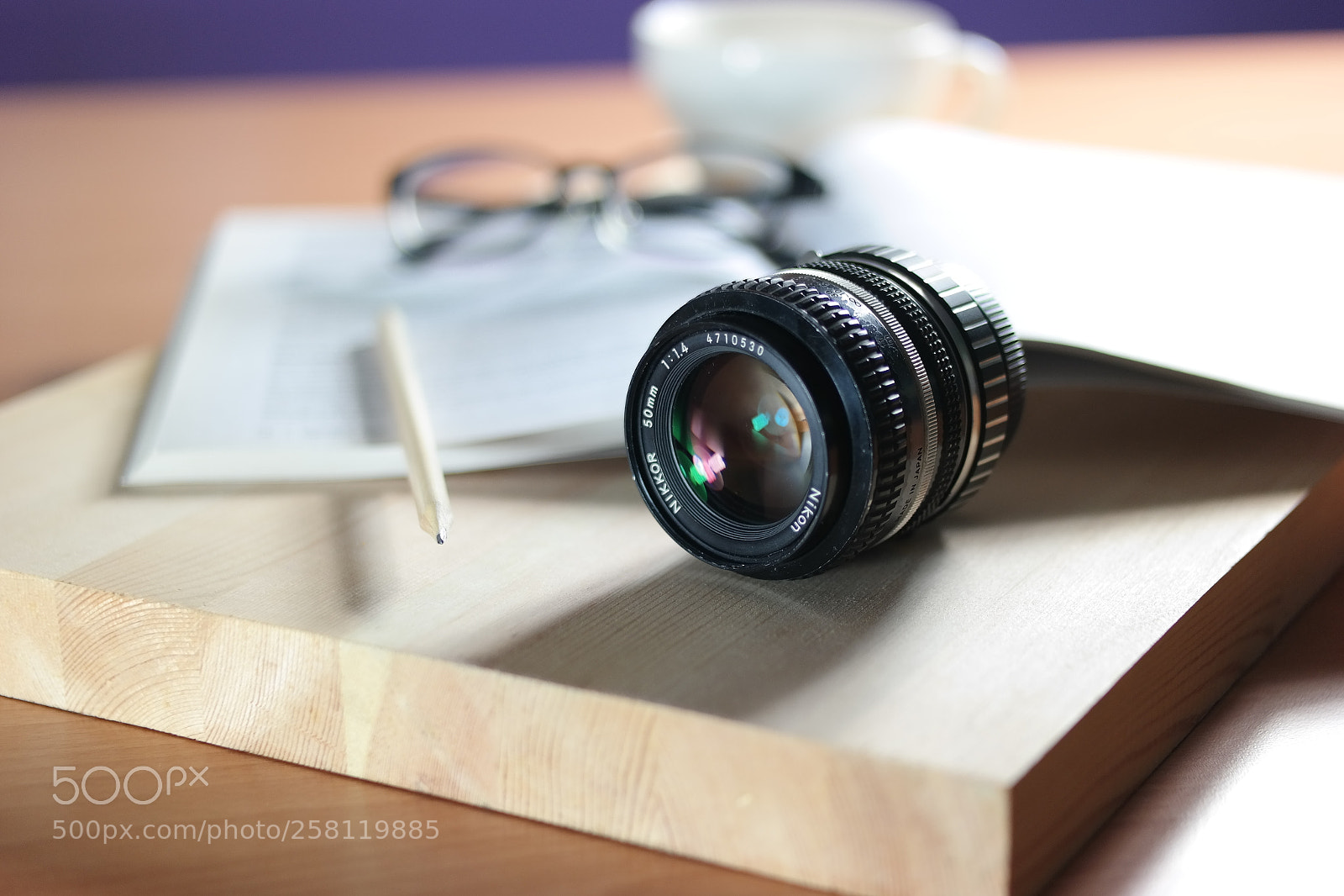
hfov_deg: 29.2
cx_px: 672
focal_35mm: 69
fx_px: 2575
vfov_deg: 19.7
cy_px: 448
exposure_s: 1/200
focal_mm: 45
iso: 200
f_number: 1.8
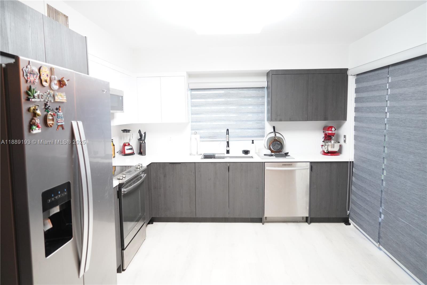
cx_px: 214
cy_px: 142
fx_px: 285
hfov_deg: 73.8
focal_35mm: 24
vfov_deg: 53.1
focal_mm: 24
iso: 2000
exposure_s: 1/30
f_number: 3.5
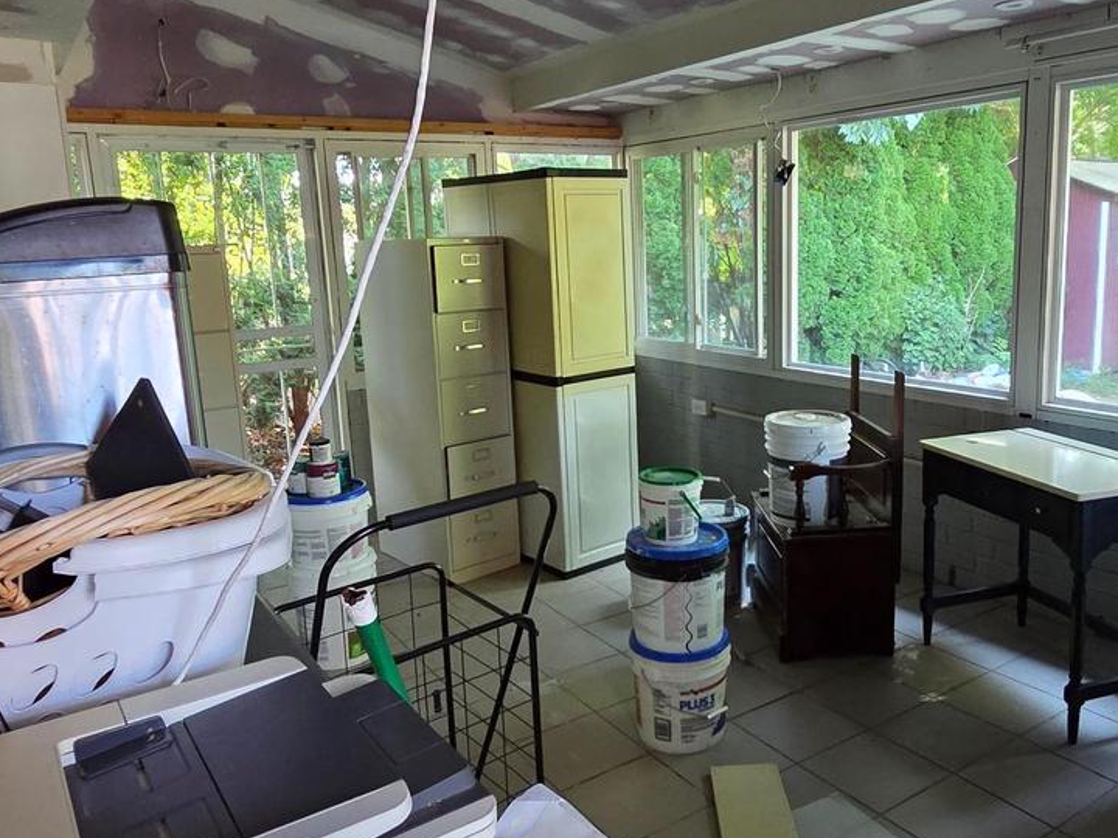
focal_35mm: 26
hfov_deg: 66.8
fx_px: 840
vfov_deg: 53.0
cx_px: 655
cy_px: 394
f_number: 2.2
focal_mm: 2.2
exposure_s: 1/60
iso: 500
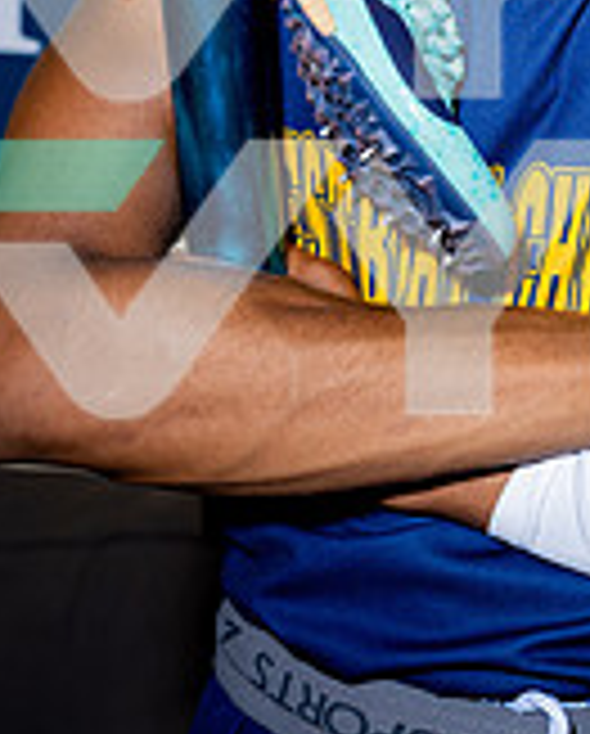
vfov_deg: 14.3
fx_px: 2873
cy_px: -36
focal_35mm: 132
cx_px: 567
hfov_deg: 11.6
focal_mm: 51
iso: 200
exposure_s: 1/250
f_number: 4.5
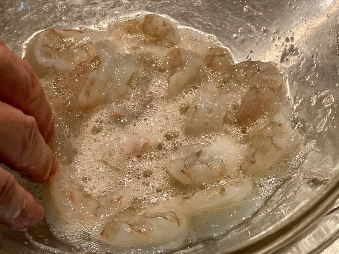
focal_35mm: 52
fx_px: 509
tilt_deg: -49.0
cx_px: 170
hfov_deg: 36.8
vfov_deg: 28.0
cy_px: 127
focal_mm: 6
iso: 200
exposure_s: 1/33
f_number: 2
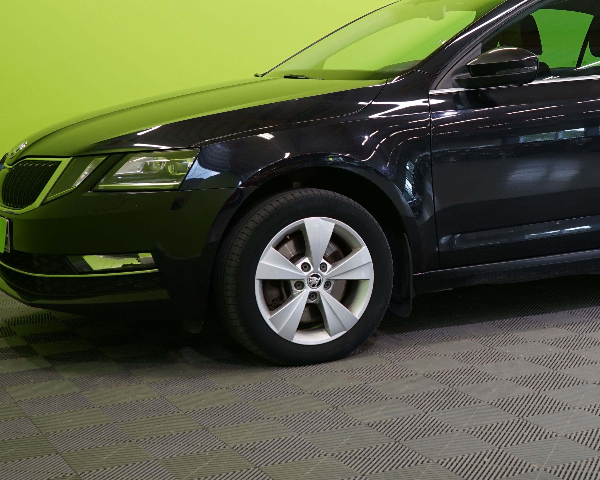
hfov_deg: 28.2
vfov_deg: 23.0
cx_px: 466
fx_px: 1172
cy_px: 141
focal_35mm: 66
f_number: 5.6
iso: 500
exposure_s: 1/30
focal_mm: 34
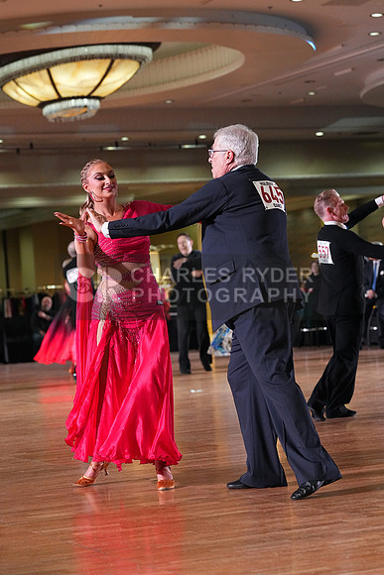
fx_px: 1599
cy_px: 288
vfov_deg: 20.4
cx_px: 192
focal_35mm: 100
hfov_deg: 13.7
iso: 6400
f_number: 5
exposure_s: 1/400
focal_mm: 100
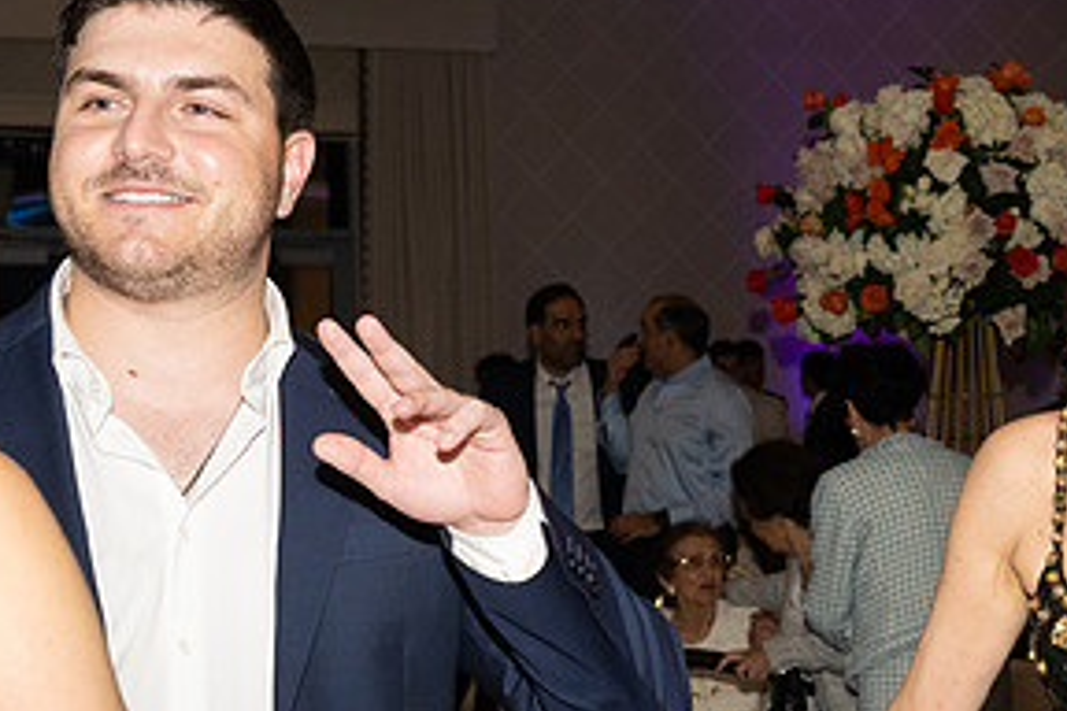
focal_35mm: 96
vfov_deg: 14.1
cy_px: 617
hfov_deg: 20.9
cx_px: 888
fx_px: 2845
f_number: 5.6
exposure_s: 1/100
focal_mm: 31
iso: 800
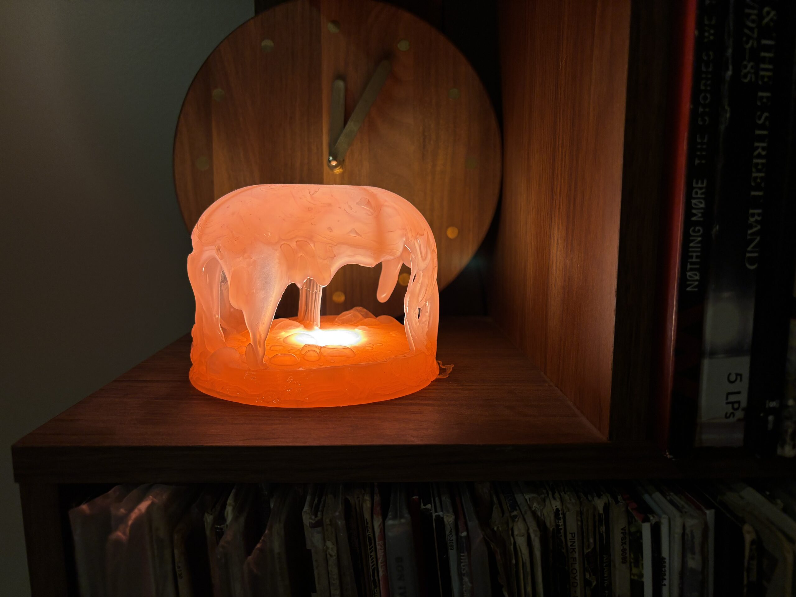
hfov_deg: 67.3
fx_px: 598
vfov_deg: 53.1
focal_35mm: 26
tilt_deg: -8.0
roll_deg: -0.4
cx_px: 398
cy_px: 298
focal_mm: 5.96
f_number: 1.6
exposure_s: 1/60
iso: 100
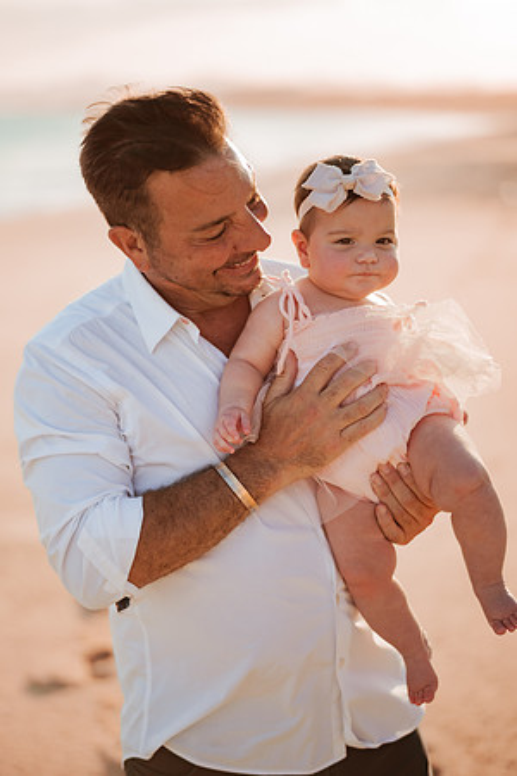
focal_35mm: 58
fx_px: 1249
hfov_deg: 23.4
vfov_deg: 34.5
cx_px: 258
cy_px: 388
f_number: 1.4
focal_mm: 58
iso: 100
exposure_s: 1/4000
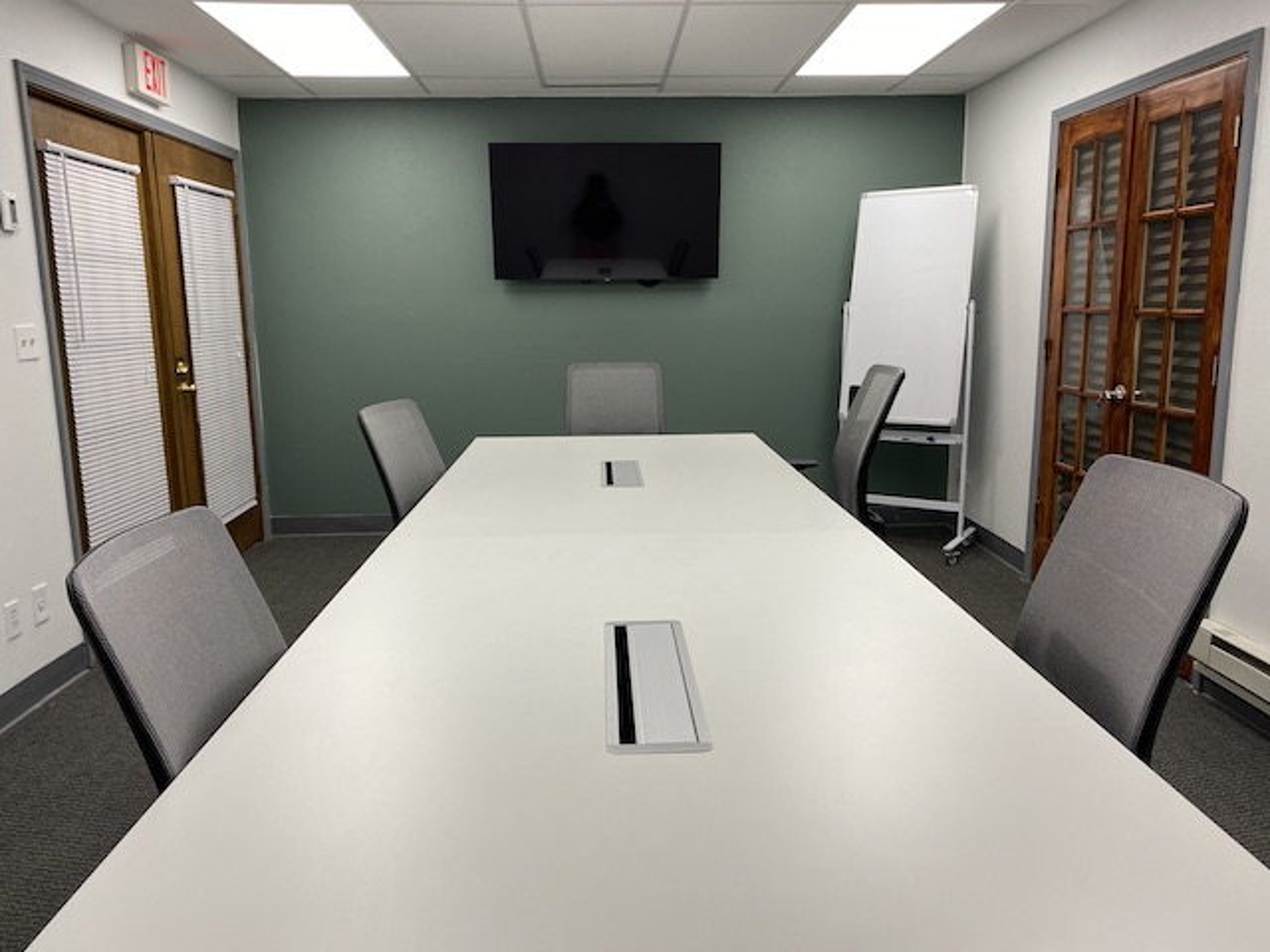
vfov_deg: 53.1
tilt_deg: -9.9
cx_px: 635
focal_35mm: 26
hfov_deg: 67.3
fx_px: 954
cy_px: 476
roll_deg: +0.5
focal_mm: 4.25
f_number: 1.8
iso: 80
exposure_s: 1/120
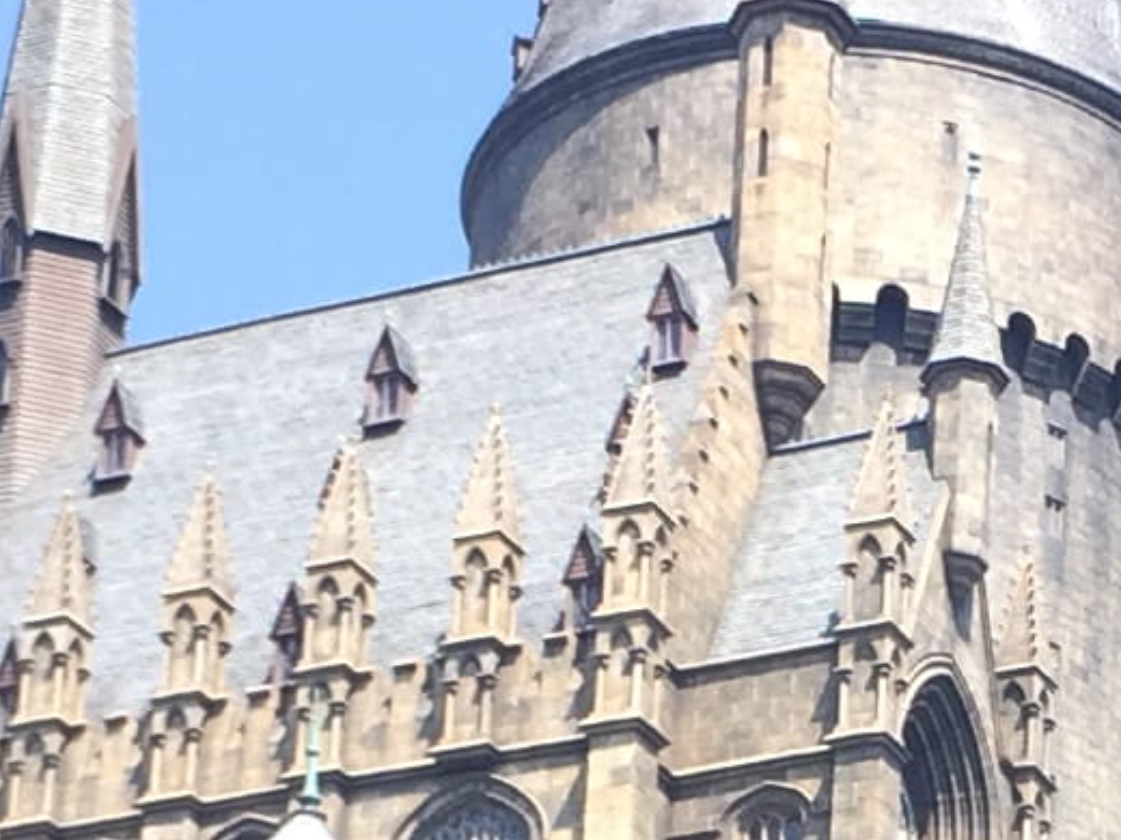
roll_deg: -2.0
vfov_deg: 8.0
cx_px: 1000
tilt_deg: +19.9
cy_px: 1366
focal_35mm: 182
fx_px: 5894
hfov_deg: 10.8
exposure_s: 1/565
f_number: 2.2
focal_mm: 4.15
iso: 32
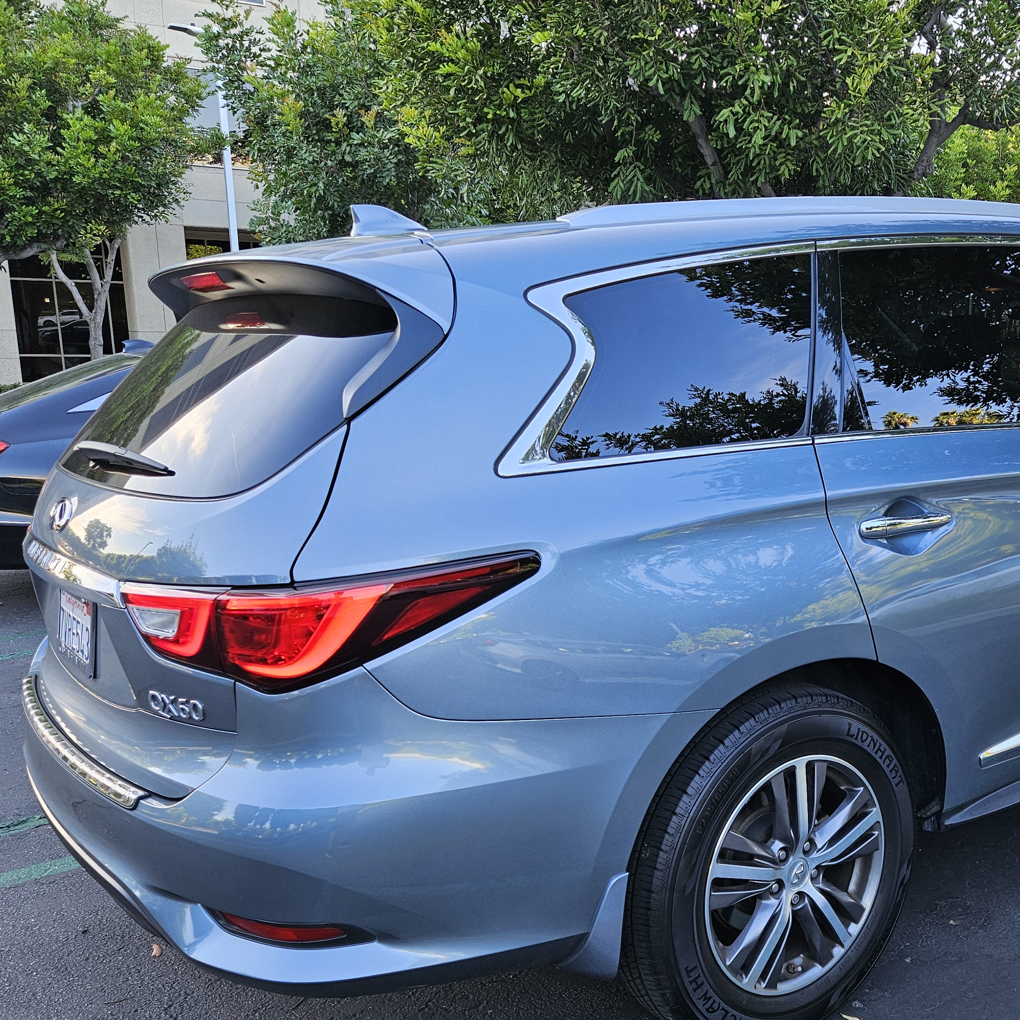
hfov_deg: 45.9
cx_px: 739
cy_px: 565
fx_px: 1167
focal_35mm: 35
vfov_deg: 47.1
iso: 50
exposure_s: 1/180
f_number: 1.8
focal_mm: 5.4
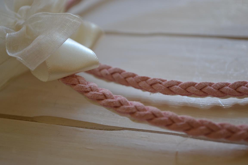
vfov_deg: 16.6
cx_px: 124
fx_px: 568
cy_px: 82
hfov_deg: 24.6
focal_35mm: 82
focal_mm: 55
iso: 800
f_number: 6.3
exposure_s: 1/160
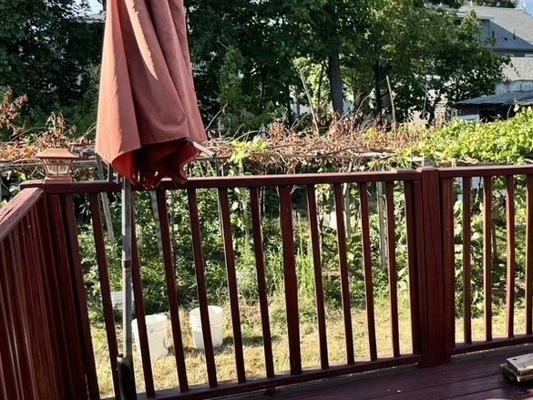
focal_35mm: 42
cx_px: 441
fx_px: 647
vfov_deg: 34.3
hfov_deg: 42.4
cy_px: 231
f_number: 1.78
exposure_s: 1/1076
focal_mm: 6.76
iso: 80
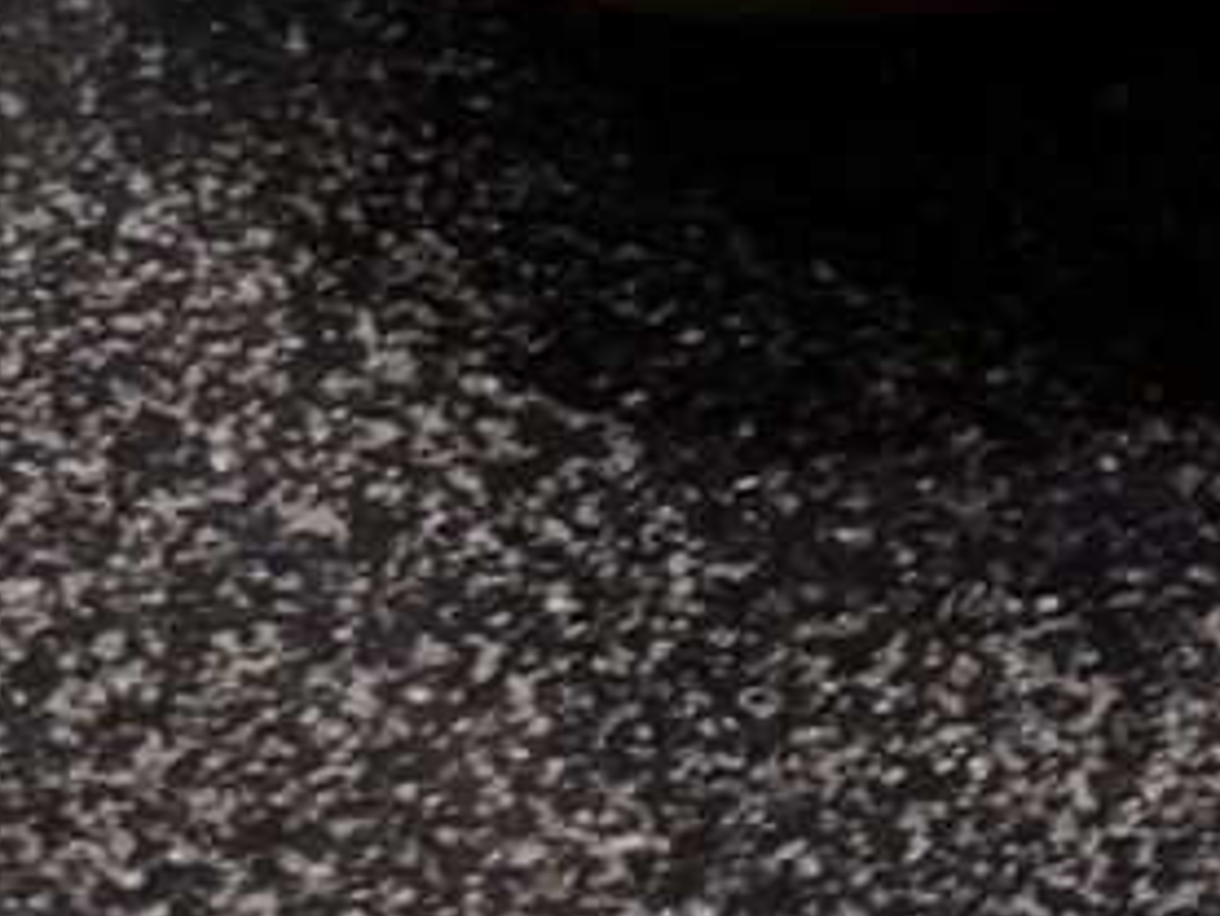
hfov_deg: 8.5
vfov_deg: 6.4
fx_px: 7933
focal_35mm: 225
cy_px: -894
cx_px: 2149
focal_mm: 6
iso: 160
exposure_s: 1/9
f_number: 2.4
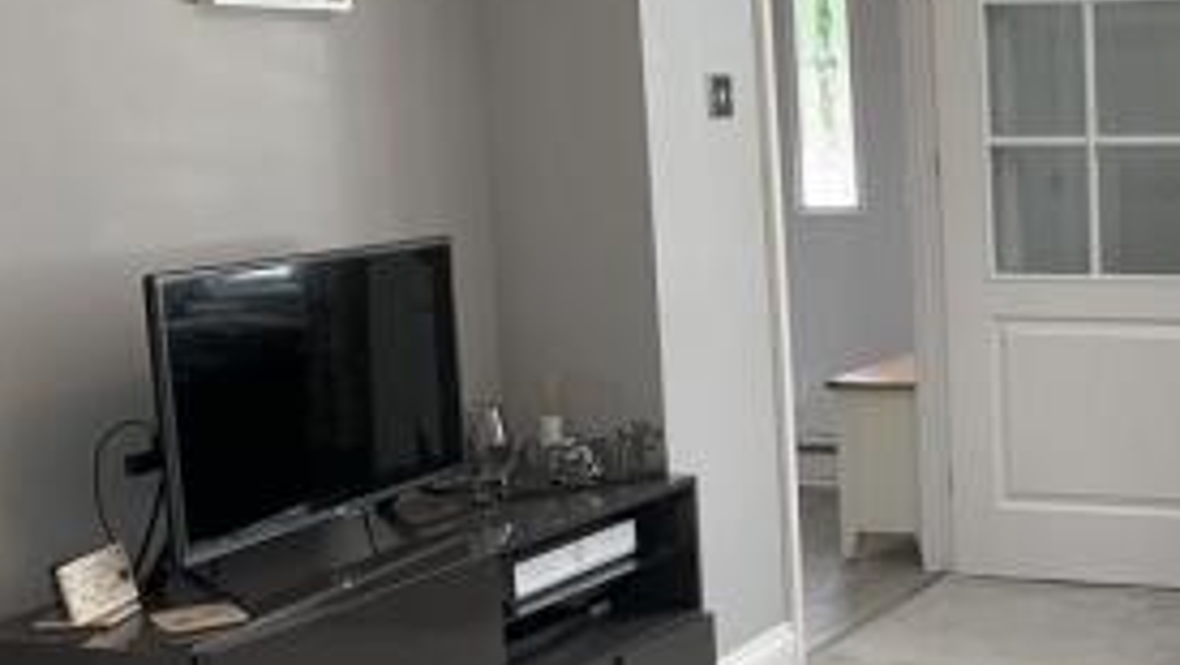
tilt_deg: -9.2
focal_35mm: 60
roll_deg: +1.6
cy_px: 358
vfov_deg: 20.1
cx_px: 1238
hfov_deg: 31.6
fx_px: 1878
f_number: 1.8
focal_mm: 4.25
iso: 25
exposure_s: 1/100
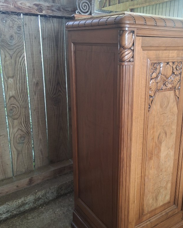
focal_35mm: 34
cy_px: 113
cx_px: 118
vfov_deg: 52.8
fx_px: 230
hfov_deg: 42.9
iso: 250
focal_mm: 5.54
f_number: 1.8
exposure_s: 1/100
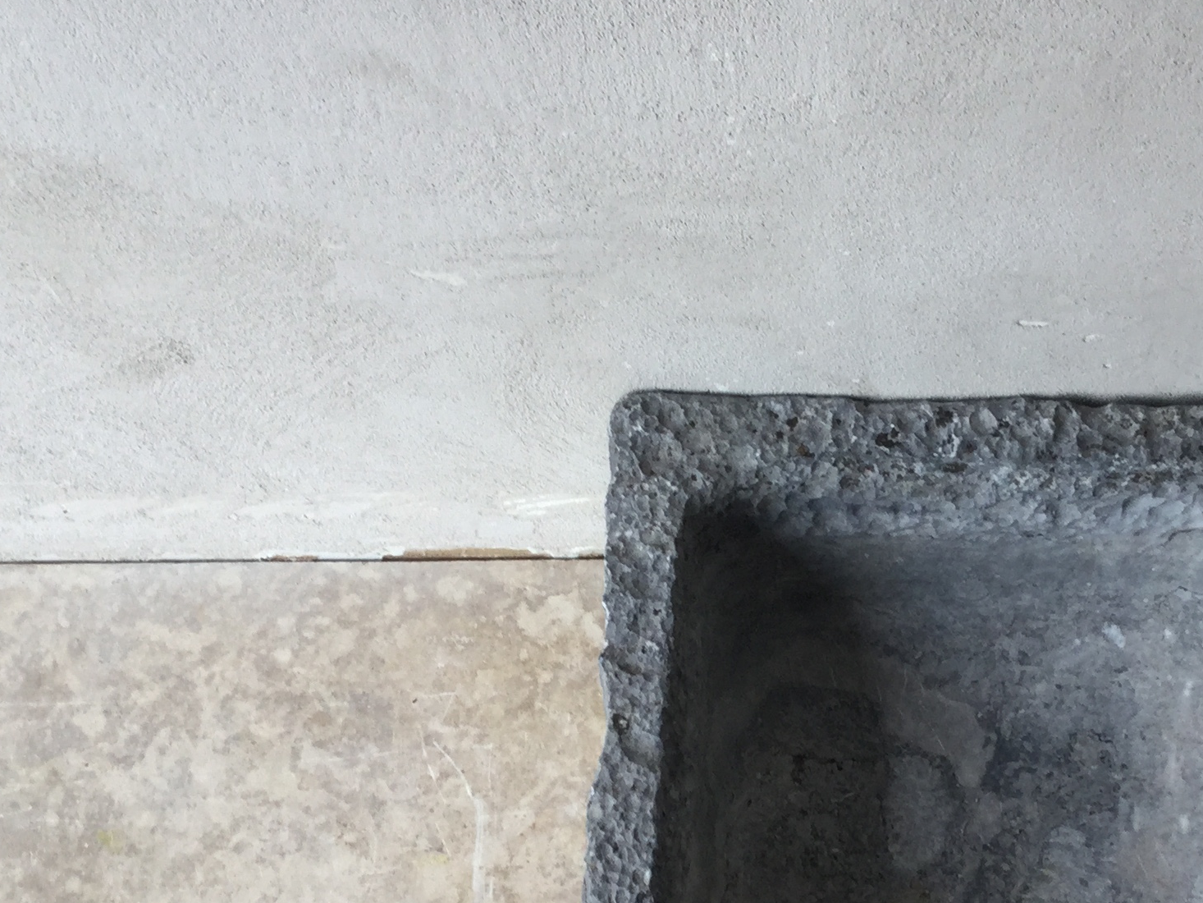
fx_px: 2398
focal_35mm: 69
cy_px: 838
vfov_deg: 20.8
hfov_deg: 27.8
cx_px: 881
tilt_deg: -74.7
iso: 32
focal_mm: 3.3
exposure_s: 1/120
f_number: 2.4
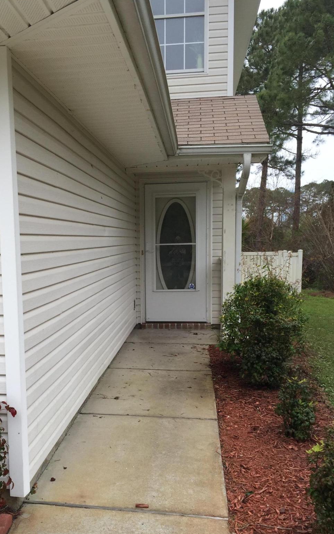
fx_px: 582
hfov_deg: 31.7
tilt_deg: -7.3
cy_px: 328
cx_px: 110
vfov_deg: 48.9
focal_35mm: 40
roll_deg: +2.1
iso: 32
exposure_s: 1/416
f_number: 2.2
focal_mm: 4.15
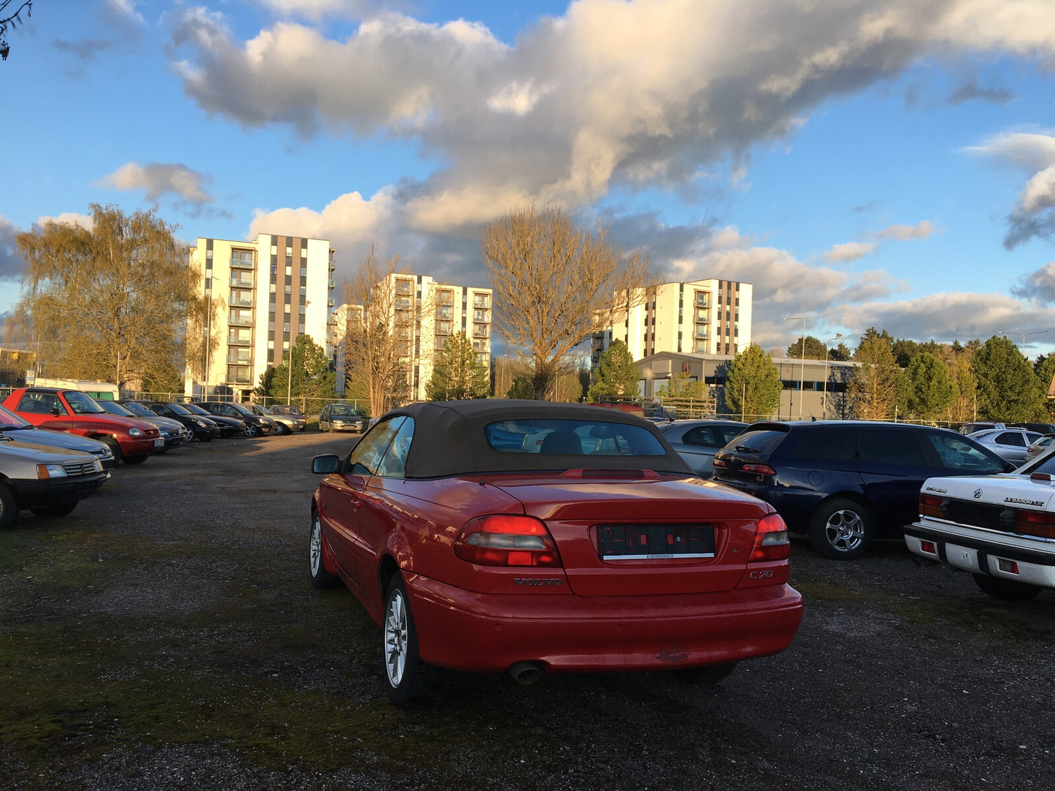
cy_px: 396
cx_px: 528
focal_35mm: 29
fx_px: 884
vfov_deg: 48.2
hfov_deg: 61.7
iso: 25
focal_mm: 4.15
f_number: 2.2
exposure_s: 1/513
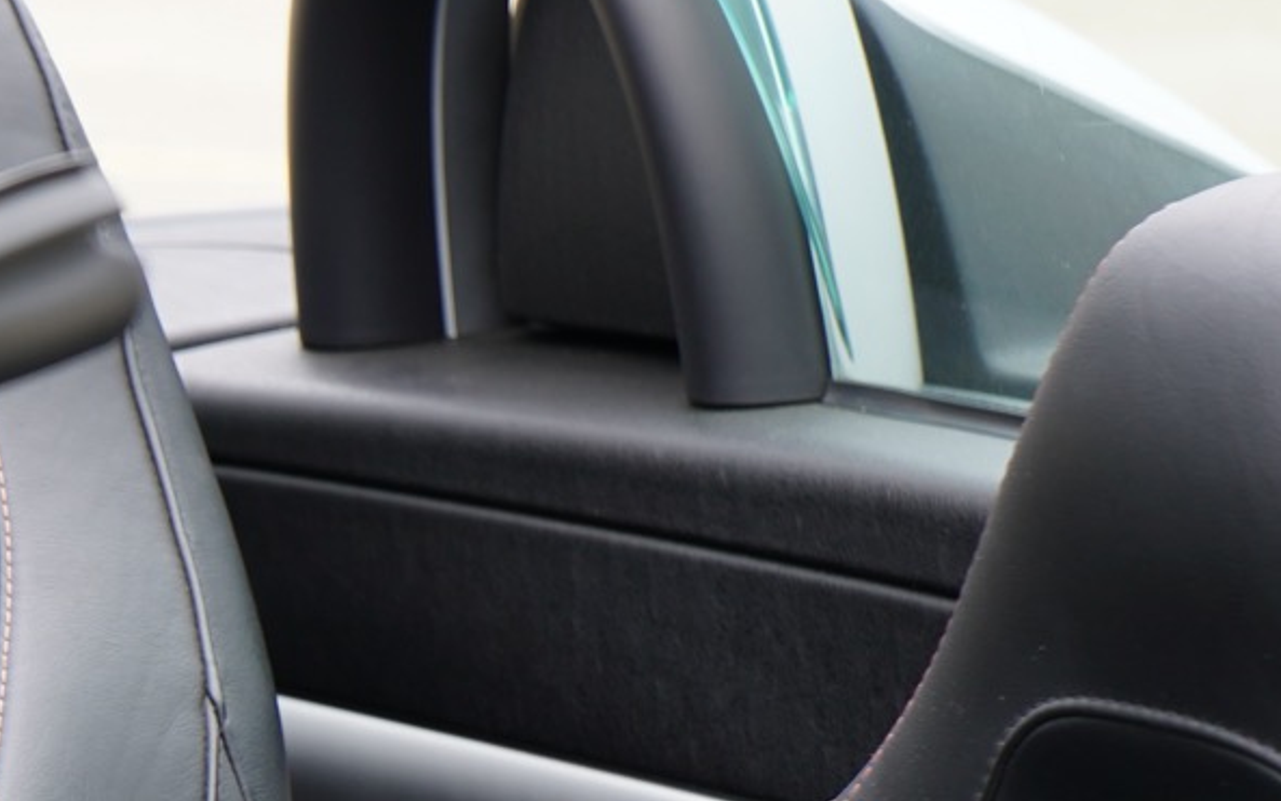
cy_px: 1114
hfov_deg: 9.1
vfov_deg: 5.6
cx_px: 365
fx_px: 8067
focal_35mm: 231
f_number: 5.6
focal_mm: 70
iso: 160
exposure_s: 1/80
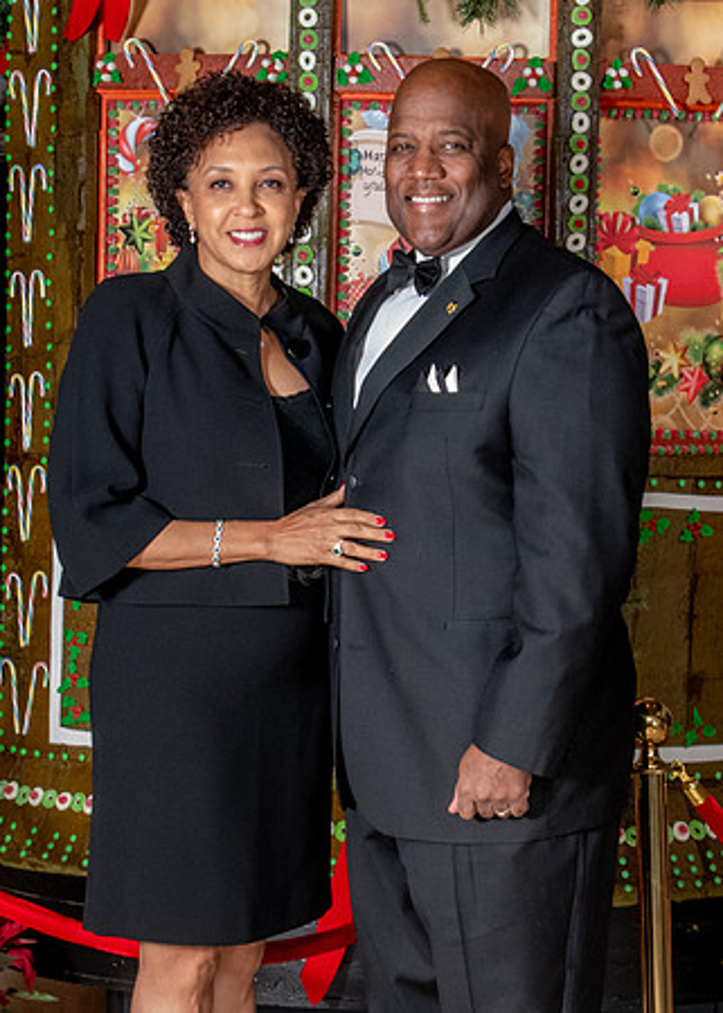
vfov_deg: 19.9
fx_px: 2888
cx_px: 371
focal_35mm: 100
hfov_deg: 14.3
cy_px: 595
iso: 1250
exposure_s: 1/80
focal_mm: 32
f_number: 6.3
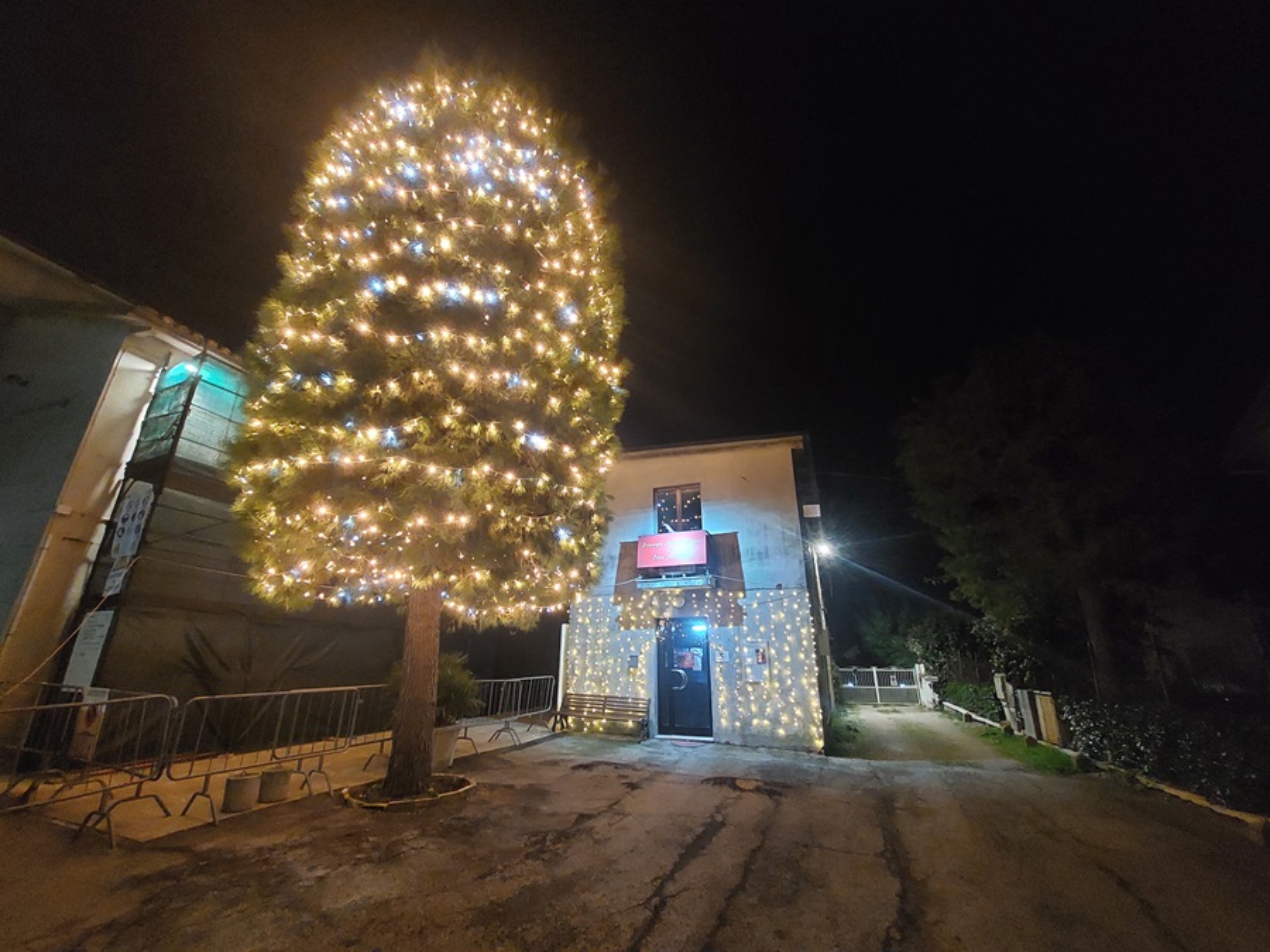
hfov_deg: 106.2
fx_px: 477
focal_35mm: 13
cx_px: 635
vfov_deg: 89.9
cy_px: 476
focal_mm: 1.74
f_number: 2.2
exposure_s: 1/11
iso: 800
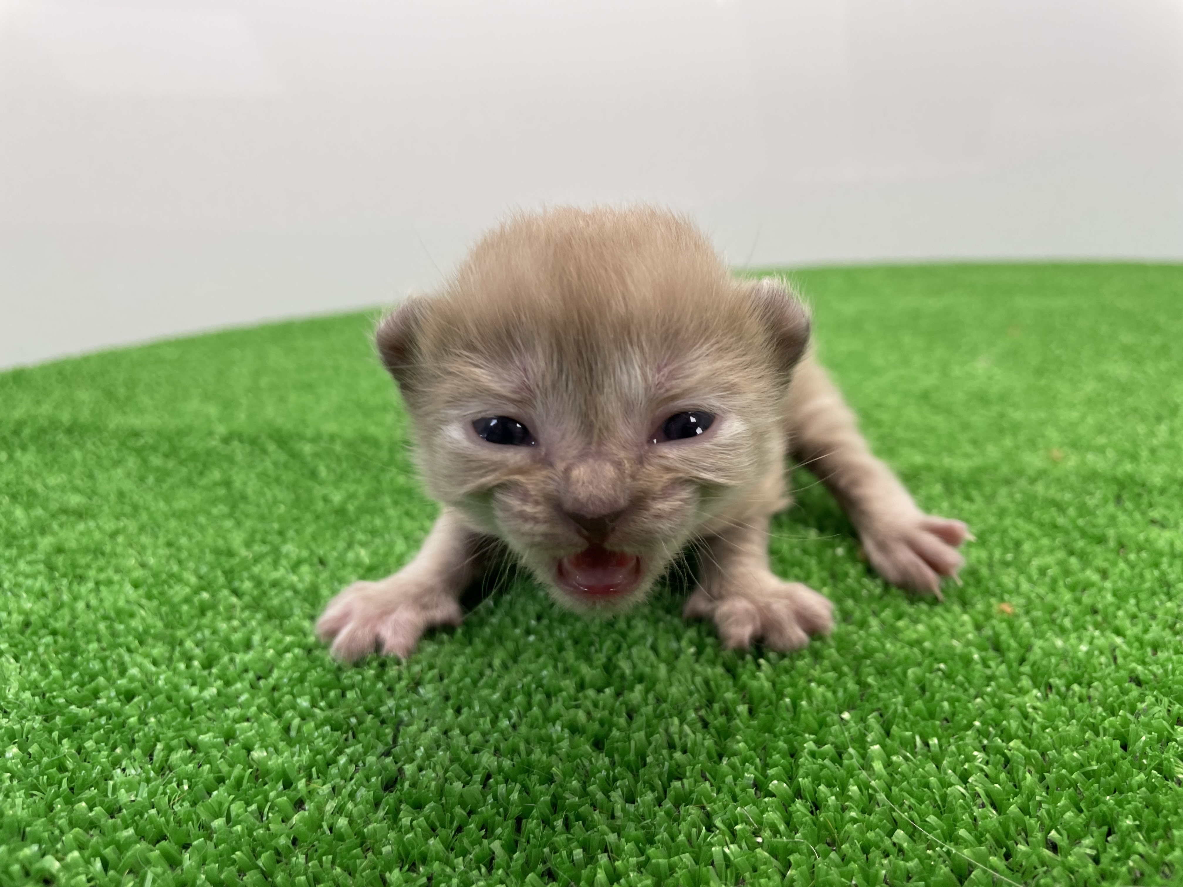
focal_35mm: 26
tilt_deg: -15.1
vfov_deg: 53.1
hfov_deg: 67.3
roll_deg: +2.2
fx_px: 889
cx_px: 592
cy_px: 444
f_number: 1.6
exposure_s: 1/100
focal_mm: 4.2
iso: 32
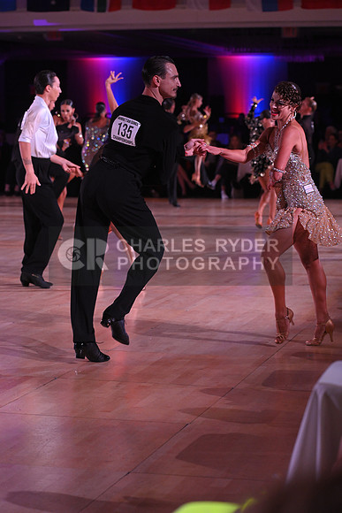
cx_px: 171
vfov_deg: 20.0
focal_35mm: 102
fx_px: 1453
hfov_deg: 13.4
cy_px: 256
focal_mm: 102
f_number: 5
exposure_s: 1/320
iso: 2500
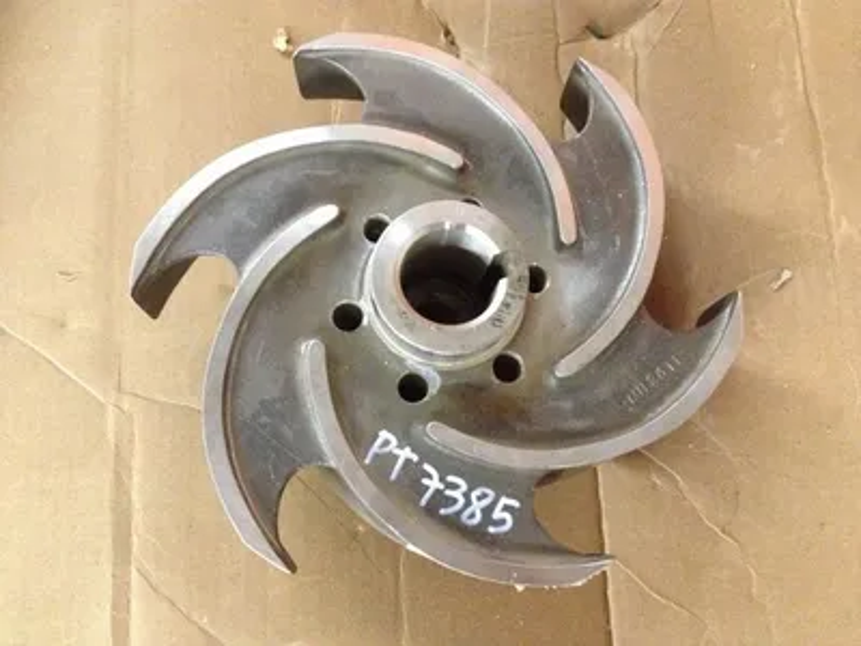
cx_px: 430
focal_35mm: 35
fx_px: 871
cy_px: 323
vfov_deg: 40.7
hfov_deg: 52.6
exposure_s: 1/15
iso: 800
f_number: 2.4
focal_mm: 4.28
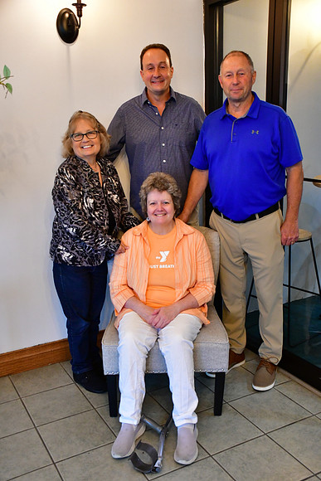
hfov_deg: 36.9
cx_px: 160
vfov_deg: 53.1
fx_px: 481
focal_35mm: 36
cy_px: 240
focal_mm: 24
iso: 3200
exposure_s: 1/160
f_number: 3.8
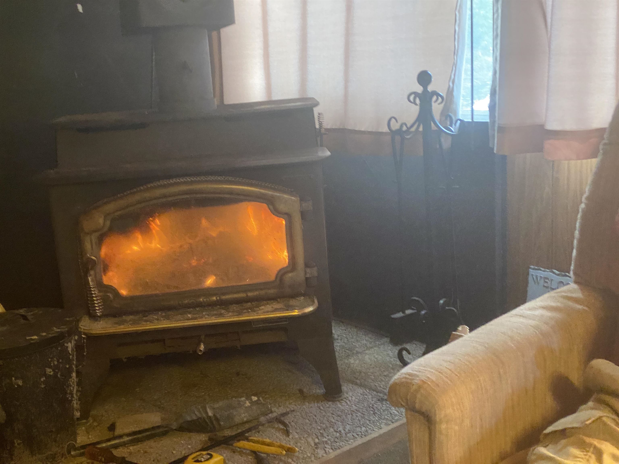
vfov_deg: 28.0
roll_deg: +2.8
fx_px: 930
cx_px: 310
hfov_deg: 36.8
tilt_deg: -12.0
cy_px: 232
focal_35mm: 52
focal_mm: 6
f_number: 2
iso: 640
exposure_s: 1/60
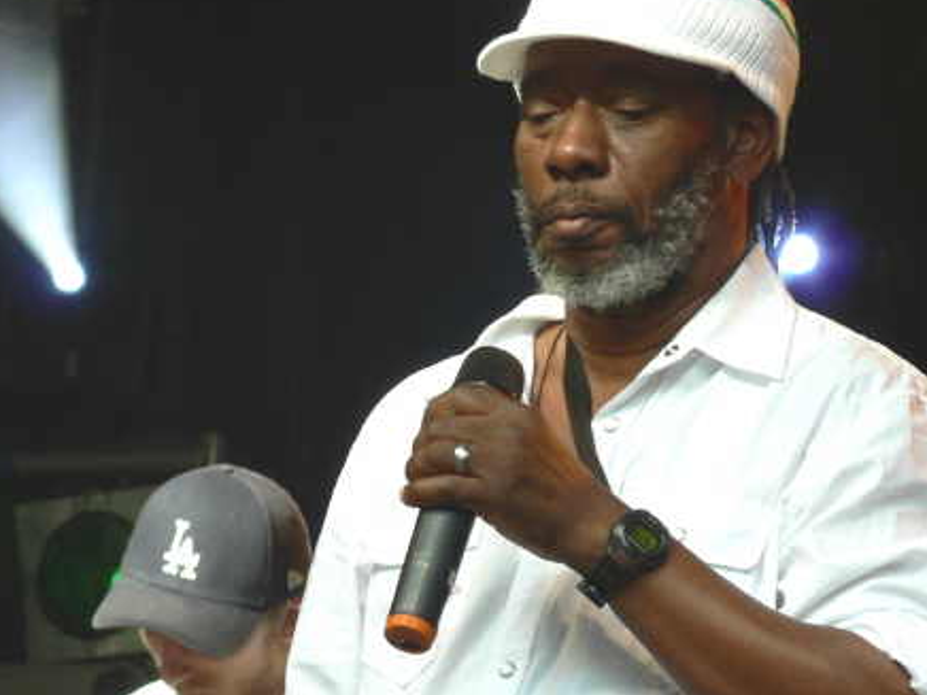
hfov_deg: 7.6
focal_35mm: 259
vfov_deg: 5.7
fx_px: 6936
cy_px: 310
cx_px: 481
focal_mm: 32.3
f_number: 4
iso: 64
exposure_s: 1/100
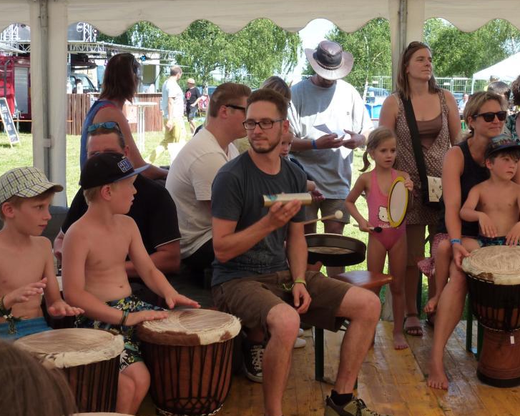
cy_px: 145
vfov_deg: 23.1
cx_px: 340
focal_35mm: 66
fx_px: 1016
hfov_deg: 28.5
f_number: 4
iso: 125
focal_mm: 7.9
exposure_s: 1/200
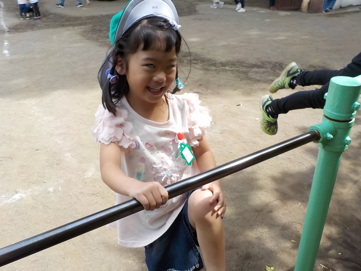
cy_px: 136
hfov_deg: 60.0
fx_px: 313
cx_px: 180
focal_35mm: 30
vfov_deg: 46.8
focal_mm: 4.1
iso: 125
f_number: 3.3
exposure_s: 1/320
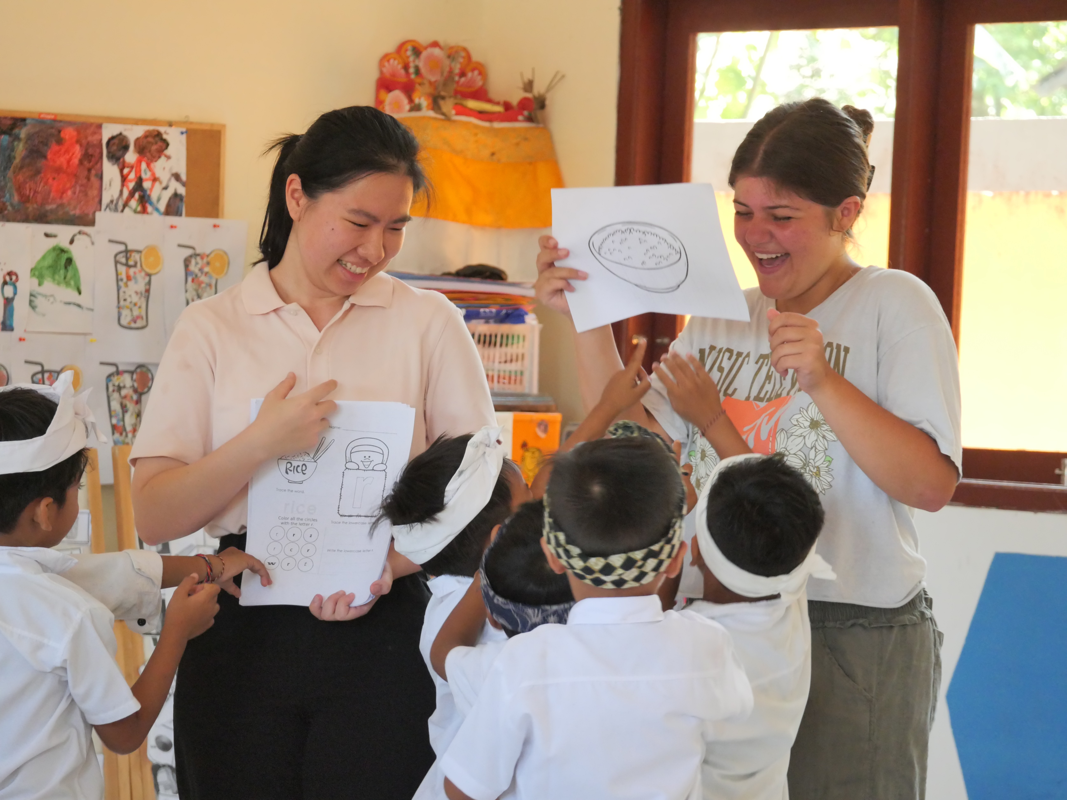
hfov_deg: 13.7
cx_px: 534
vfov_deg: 10.3
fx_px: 4439
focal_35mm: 144
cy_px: 400
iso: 3200
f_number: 5
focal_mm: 72
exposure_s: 1/160
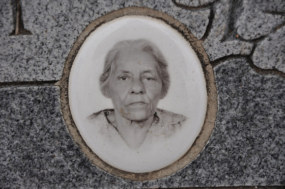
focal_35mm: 158
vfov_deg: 8.7
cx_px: 142
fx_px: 1245
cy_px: 94
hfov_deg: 13.1
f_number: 6.3
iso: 200
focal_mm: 105
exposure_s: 1/160
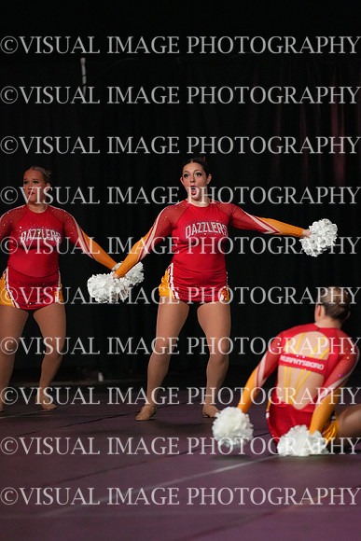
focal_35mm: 300
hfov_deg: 4.6
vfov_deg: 6.9
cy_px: 270
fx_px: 4509
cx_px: 180
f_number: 3.5
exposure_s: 1/1250
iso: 16000
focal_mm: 300
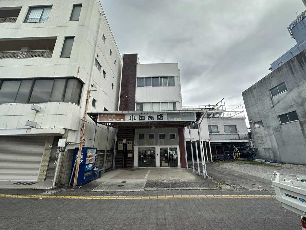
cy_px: 115
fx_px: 124
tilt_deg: +16.8
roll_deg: +0.5
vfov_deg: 85.7
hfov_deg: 102.1
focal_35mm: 14
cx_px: 153
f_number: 2.2
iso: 40
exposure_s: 1/729
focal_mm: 2.22
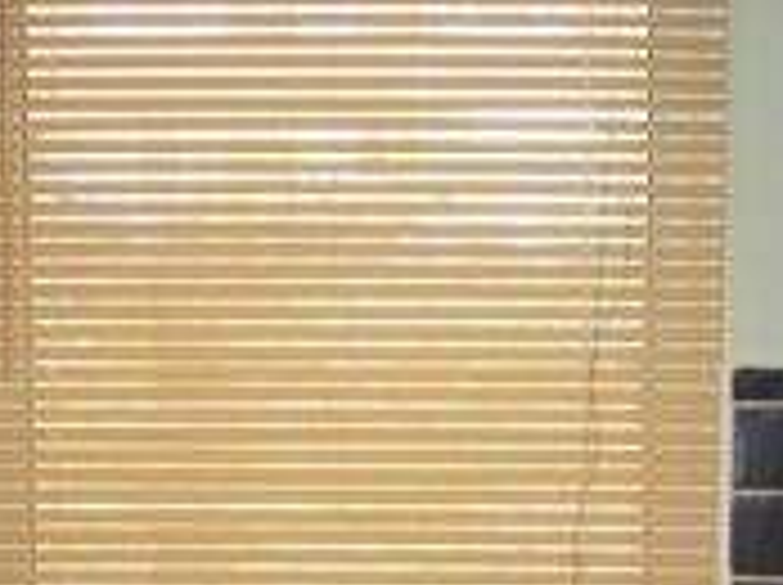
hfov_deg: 15.1
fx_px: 2959
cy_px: 803
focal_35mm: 131
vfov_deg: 11.0
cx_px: 389
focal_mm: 6.6
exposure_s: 1/45
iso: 200
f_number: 3.5
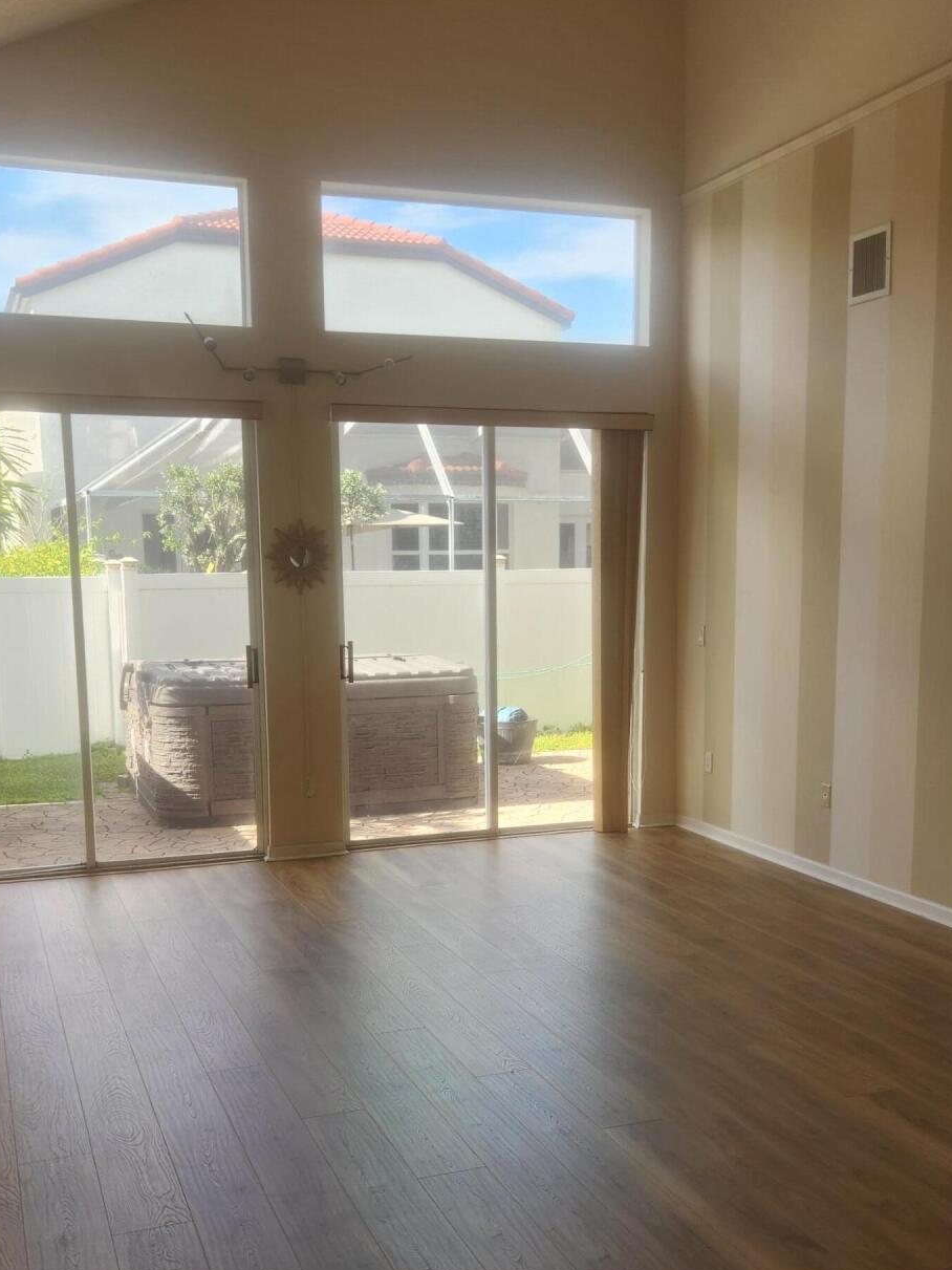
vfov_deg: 48.6
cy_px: 773
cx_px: 475
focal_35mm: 38
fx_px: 1394
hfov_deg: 37.7
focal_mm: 5.4
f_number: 1.8
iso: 25
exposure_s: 1/180
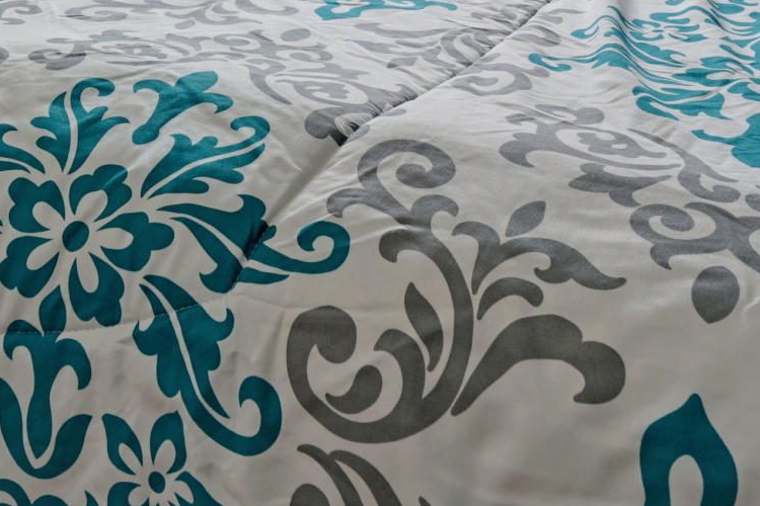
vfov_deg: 17.7
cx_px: 128
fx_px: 1351
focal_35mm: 64
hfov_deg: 30.5
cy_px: -368
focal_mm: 16
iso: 100
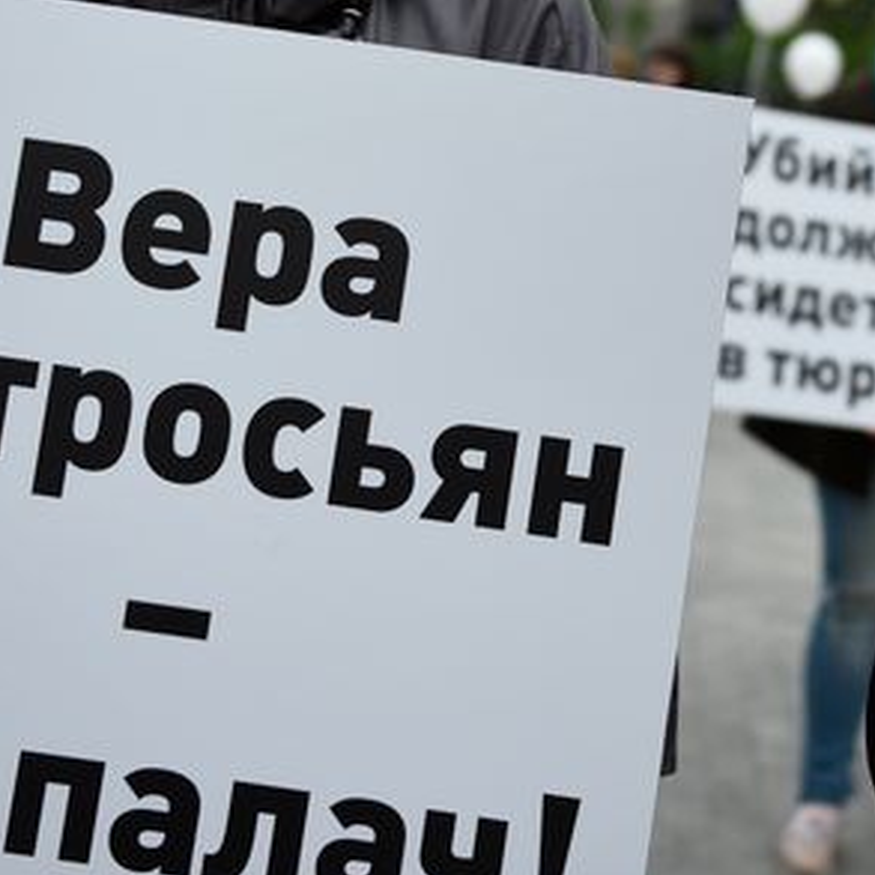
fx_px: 2088
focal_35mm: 73
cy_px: 263
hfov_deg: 23.5
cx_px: 606
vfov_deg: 23.5
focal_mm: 36
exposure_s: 1/400
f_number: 2.8
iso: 320
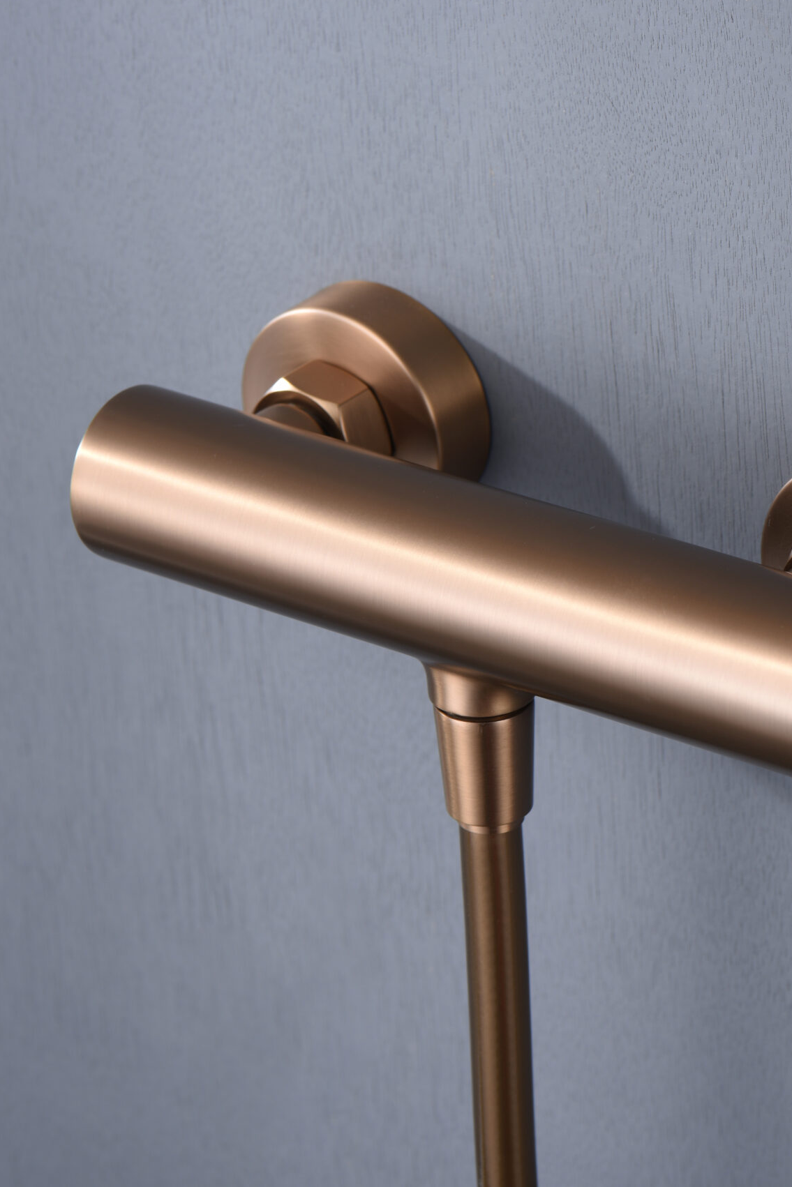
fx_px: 5213
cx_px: 651
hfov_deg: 8.7
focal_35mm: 158
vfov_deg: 13.0
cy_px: 592
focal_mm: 105
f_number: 11
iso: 50
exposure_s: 1/160
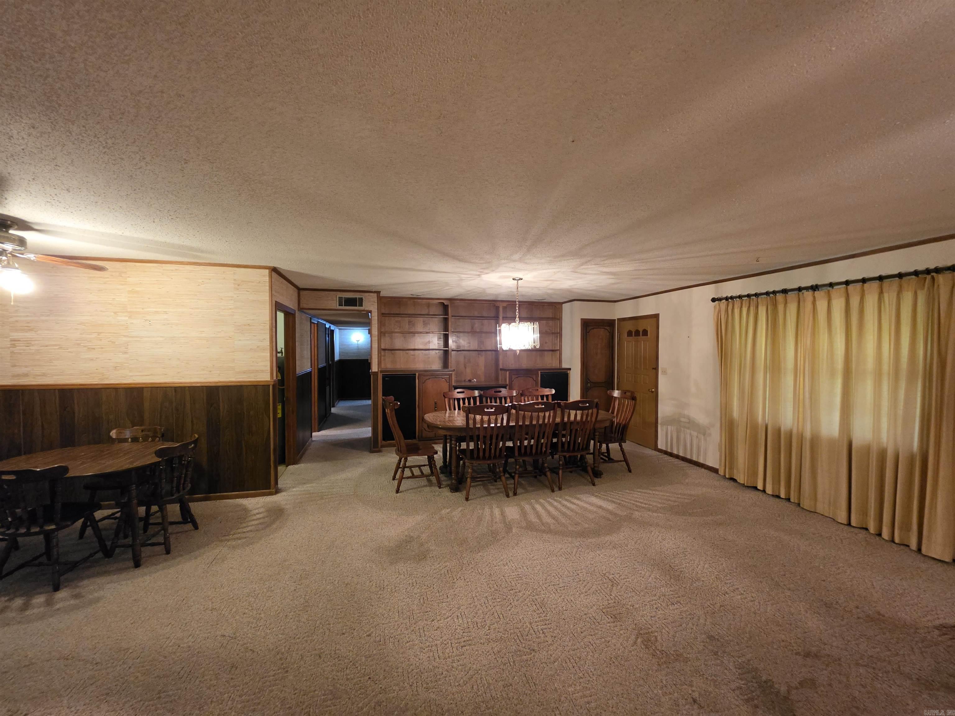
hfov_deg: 106.2
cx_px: 478
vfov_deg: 89.9
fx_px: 359
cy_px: 358
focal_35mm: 13
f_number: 1.9
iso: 500
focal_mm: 2.2
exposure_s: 1/60
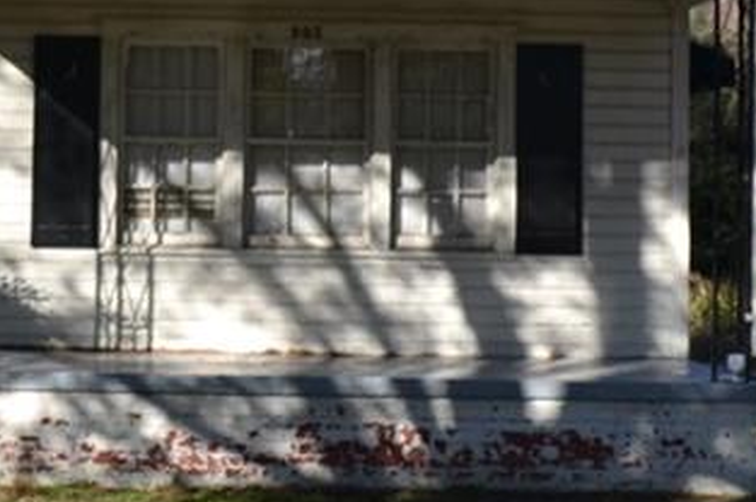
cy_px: 80
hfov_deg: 18.7
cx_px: 92
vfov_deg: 12.6
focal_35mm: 108
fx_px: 2266
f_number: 7.1
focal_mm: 22
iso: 100
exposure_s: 1/200
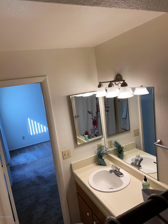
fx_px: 168
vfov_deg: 67.3
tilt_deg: -9.8
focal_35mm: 26
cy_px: 112
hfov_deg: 53.1
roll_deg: +7.9
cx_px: 84
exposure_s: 1/121
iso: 64
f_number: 1.8
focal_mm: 4.25
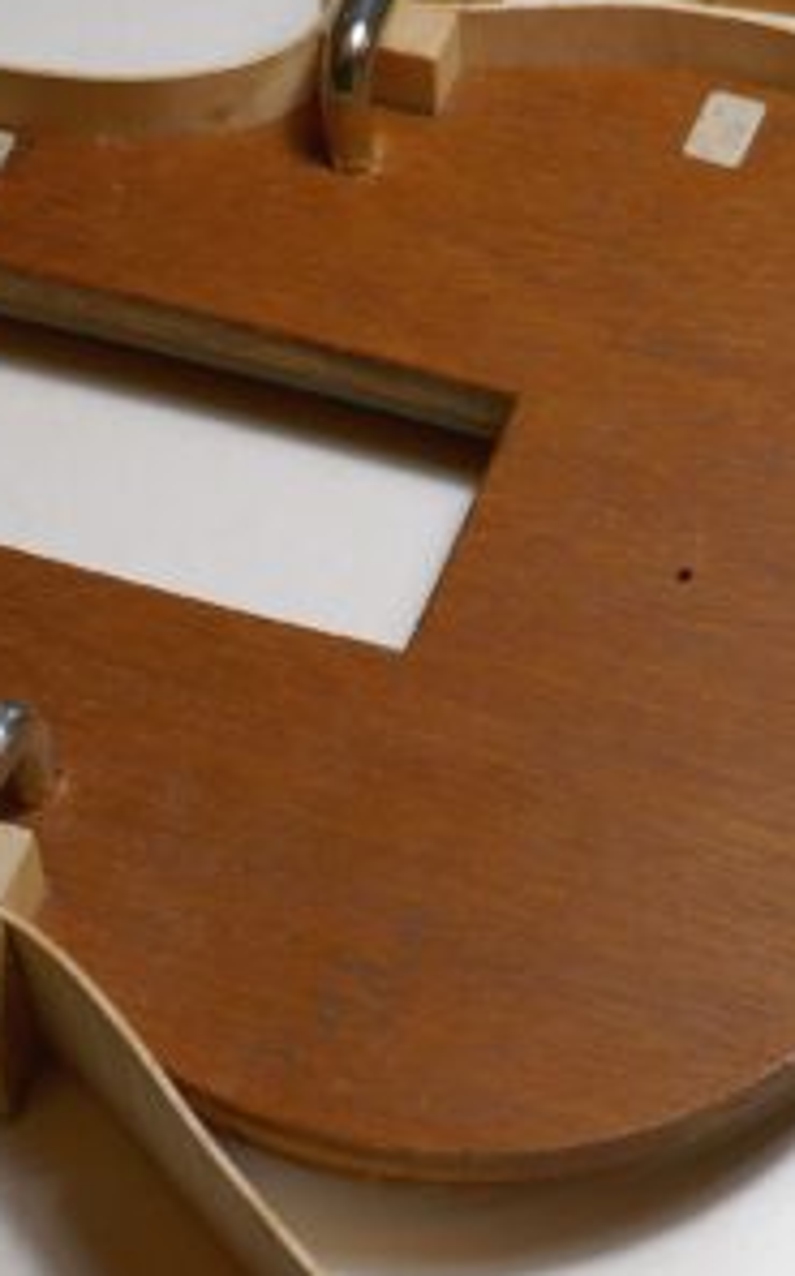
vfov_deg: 23.5
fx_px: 3058
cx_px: 559
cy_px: 861
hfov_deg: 14.8
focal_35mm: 88
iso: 125
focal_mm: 9.1
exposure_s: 1/160
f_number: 2.8
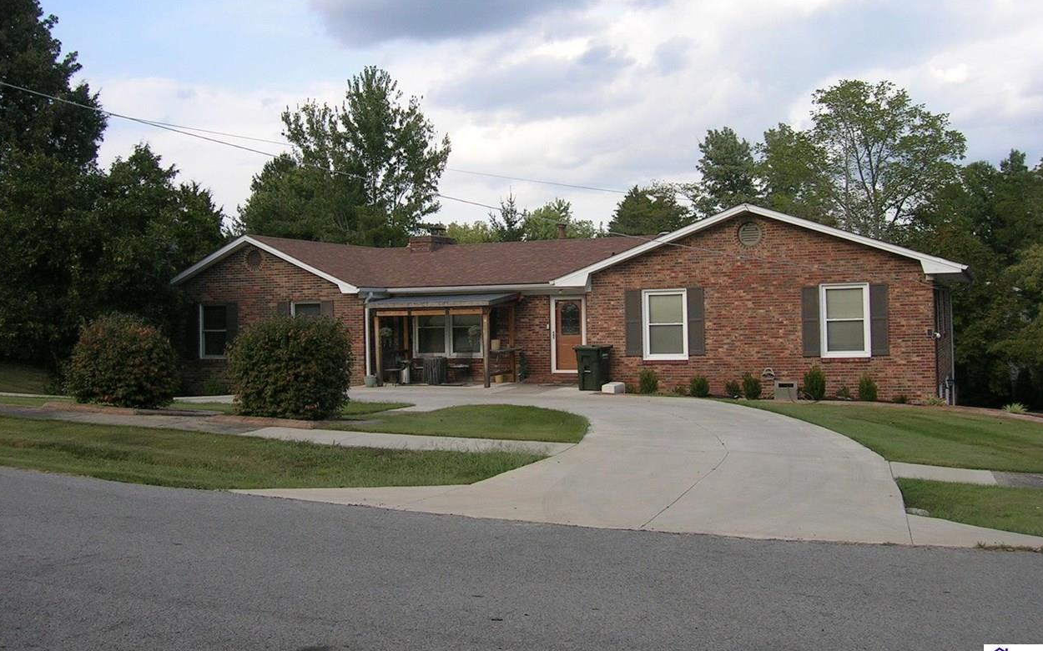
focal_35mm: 38
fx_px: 1080
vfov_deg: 33.5
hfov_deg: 51.5
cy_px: 278
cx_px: 516
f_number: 4.8
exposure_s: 1/154
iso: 50
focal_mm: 5.4
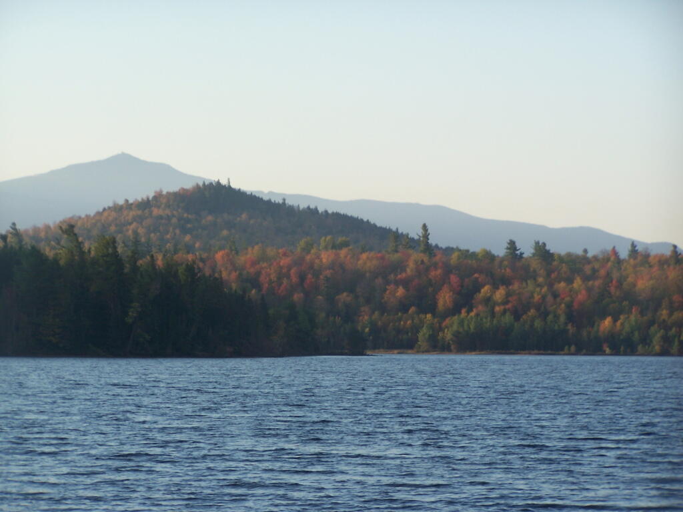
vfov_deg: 10.7
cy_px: 256
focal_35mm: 139
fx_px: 2743
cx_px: 342
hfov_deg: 14.2
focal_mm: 23.1
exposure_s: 1/320
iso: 80
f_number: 3.2
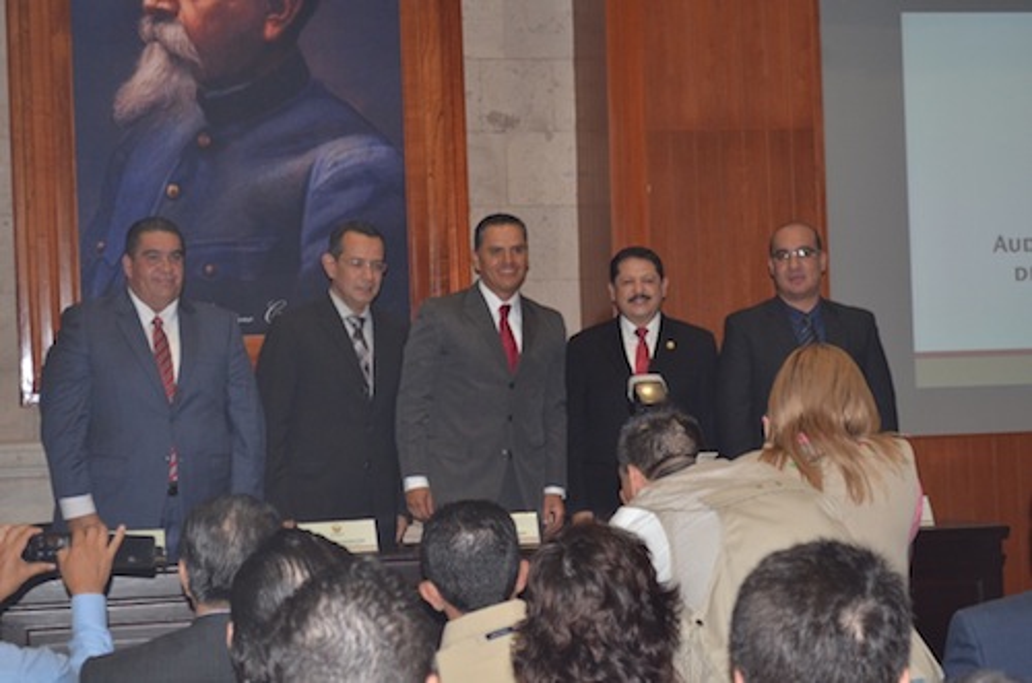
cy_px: 342
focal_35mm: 82
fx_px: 2360
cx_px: 516
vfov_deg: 16.5
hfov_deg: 24.7
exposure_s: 1/125
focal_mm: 55
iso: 800
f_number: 5.6
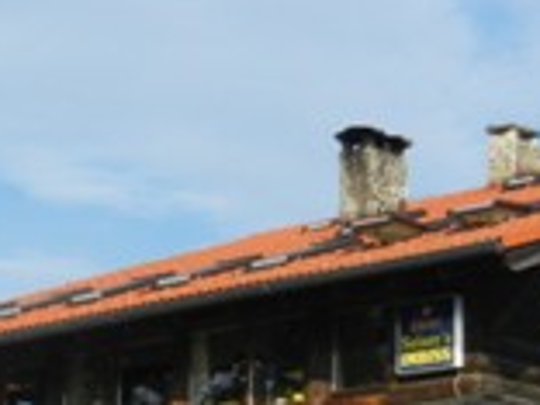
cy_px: 467
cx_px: -21
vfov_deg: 9.4
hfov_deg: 12.5
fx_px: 2434
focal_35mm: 156
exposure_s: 1/1000
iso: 160
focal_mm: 6.9
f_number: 4
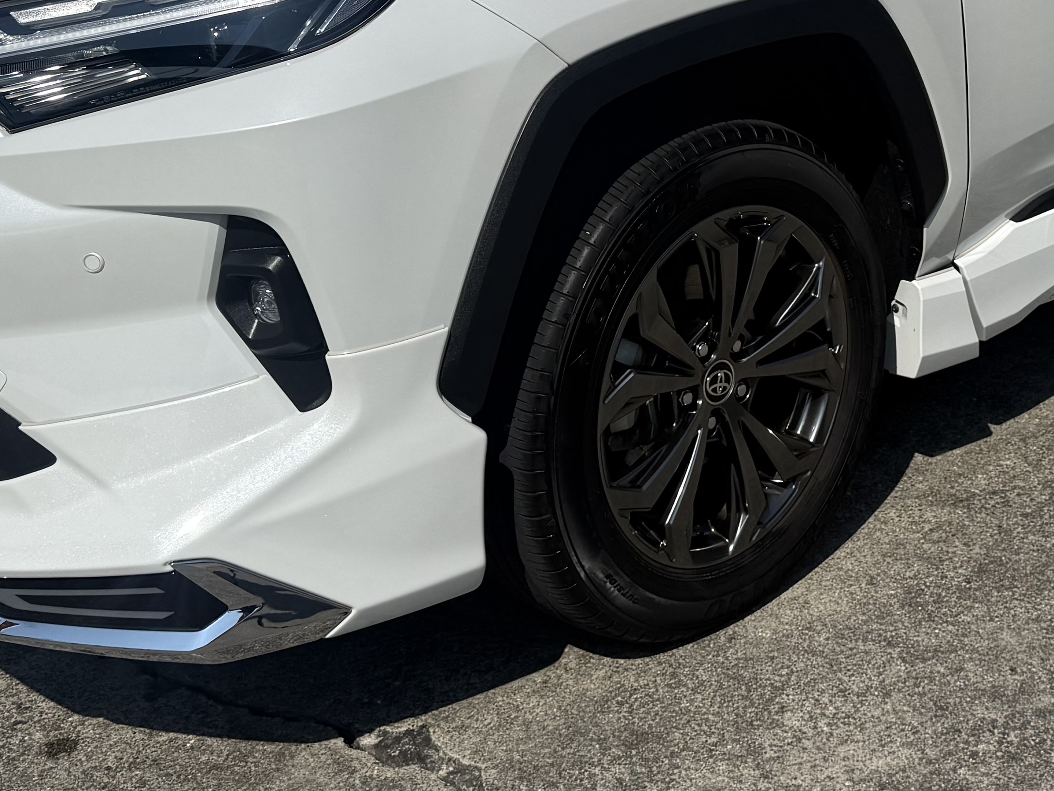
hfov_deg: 30.2
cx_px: 793
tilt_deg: -14.8
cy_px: 145
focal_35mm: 63
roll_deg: +1.0
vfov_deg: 22.9
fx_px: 1918
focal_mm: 6.76
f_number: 1.78
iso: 80
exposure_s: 1/11905
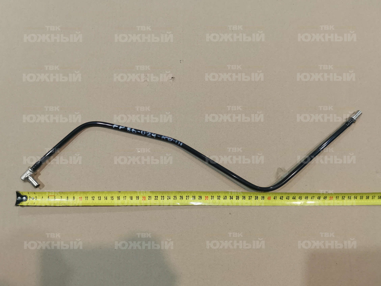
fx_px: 286
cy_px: 143
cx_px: 190
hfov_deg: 67.3
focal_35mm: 26
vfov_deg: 53.1
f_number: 1.4
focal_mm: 4.66
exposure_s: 1/100
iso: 160
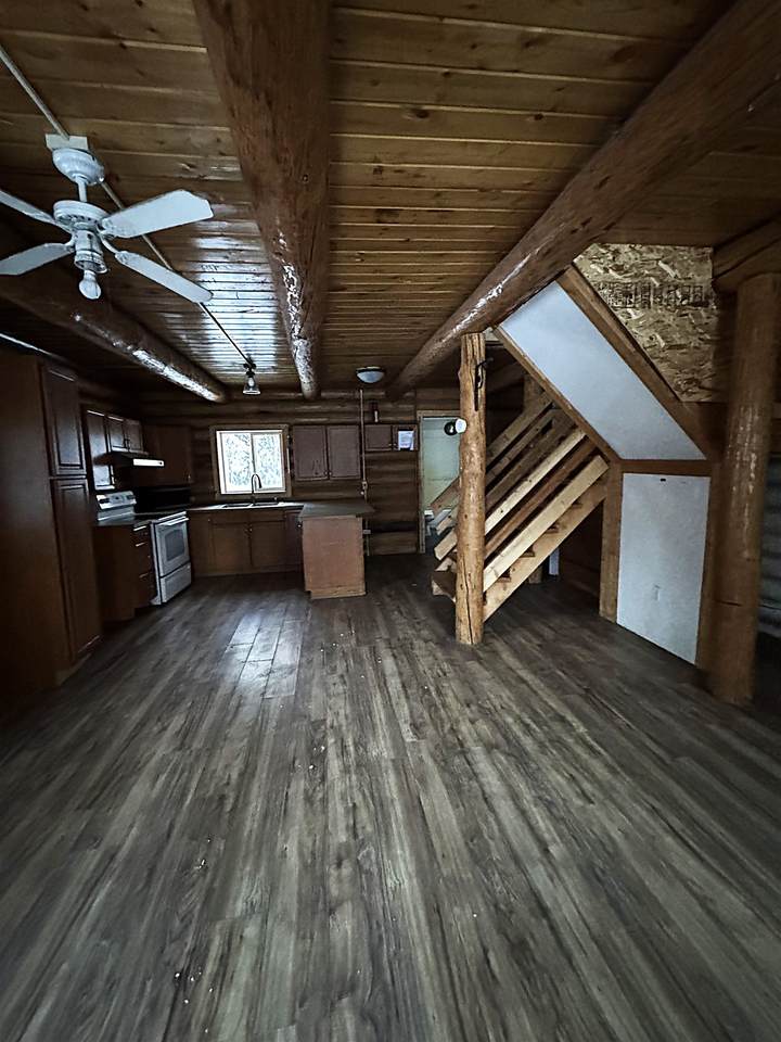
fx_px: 421
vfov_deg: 102.1
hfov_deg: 85.7
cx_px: 390
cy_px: 521
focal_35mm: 14
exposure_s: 1/30
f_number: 2.2
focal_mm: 2.22
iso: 1600
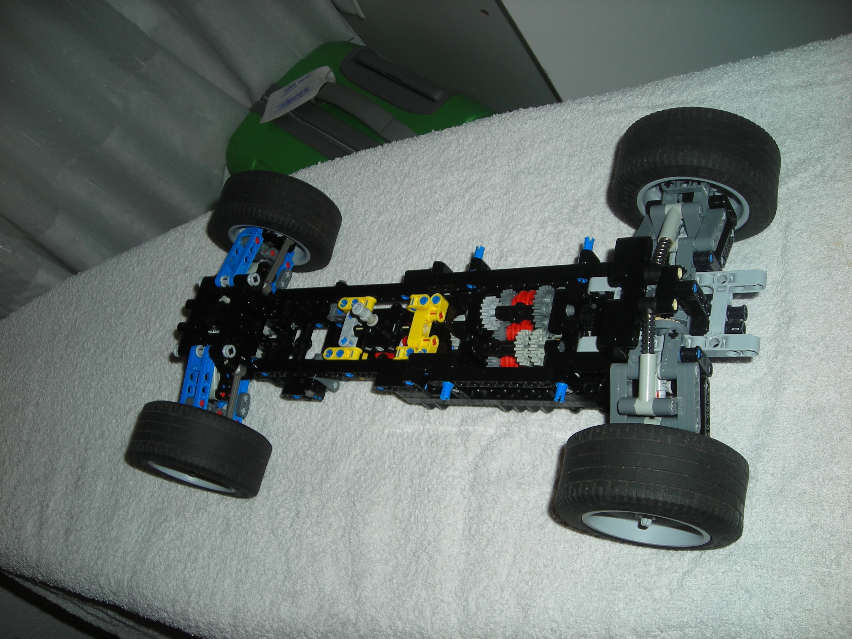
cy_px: 320
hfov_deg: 49.0
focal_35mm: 38
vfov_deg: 37.7
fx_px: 935
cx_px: 426
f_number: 3.2
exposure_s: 1/60
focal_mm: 6.3
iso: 50
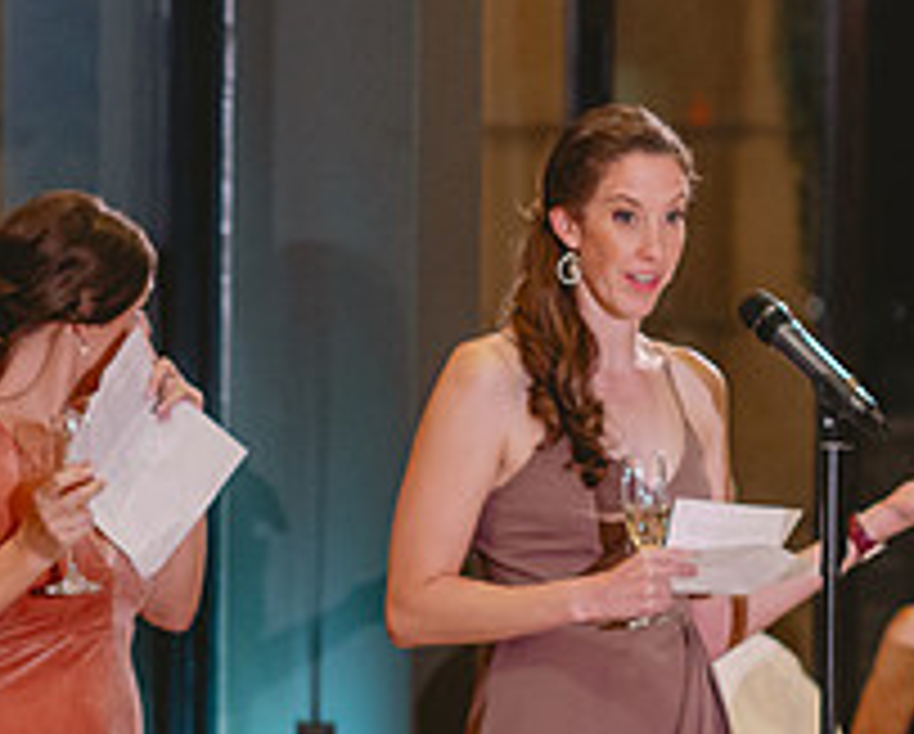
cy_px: 601
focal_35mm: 228
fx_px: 6177
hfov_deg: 8.4
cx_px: -216
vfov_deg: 6.8
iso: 2000
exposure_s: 1/160
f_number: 2.8
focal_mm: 85
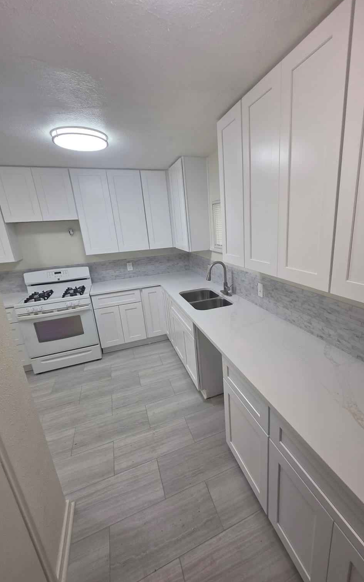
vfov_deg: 105.3
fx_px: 222
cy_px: 290
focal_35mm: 14
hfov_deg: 77.9
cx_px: 216
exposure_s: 1/120
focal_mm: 2.2
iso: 80
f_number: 1.9
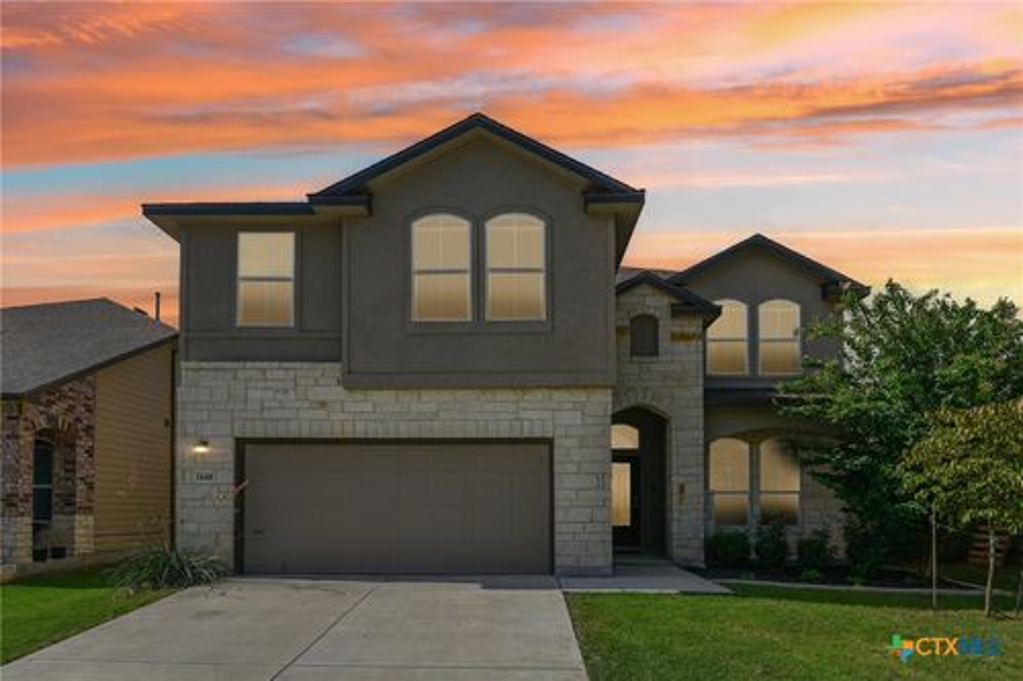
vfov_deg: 59.5
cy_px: 340
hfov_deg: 81.2
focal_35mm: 21
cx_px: 512
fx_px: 597
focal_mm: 21
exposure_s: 1/1600
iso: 400
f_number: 8
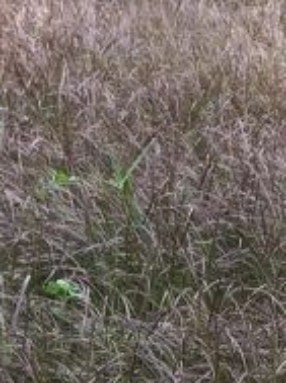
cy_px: 708
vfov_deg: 11.2
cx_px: -120
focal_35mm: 164
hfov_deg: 8.8
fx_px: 1813
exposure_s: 1/116
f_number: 2.2
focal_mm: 4.15
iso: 32
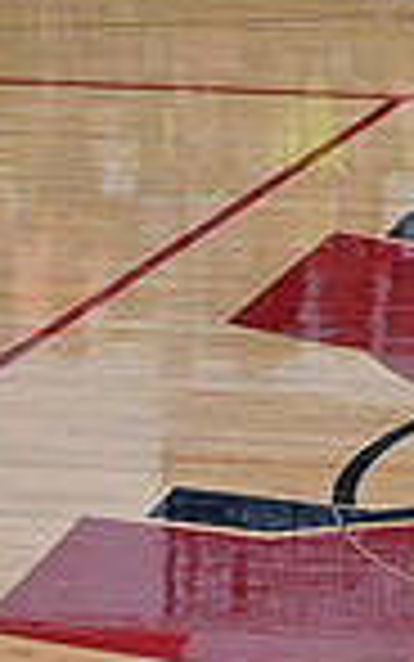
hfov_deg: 3.1
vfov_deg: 5.1
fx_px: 7412
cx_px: 1264
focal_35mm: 411
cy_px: 227
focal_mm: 102
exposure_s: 1/400
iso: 4000
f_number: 4
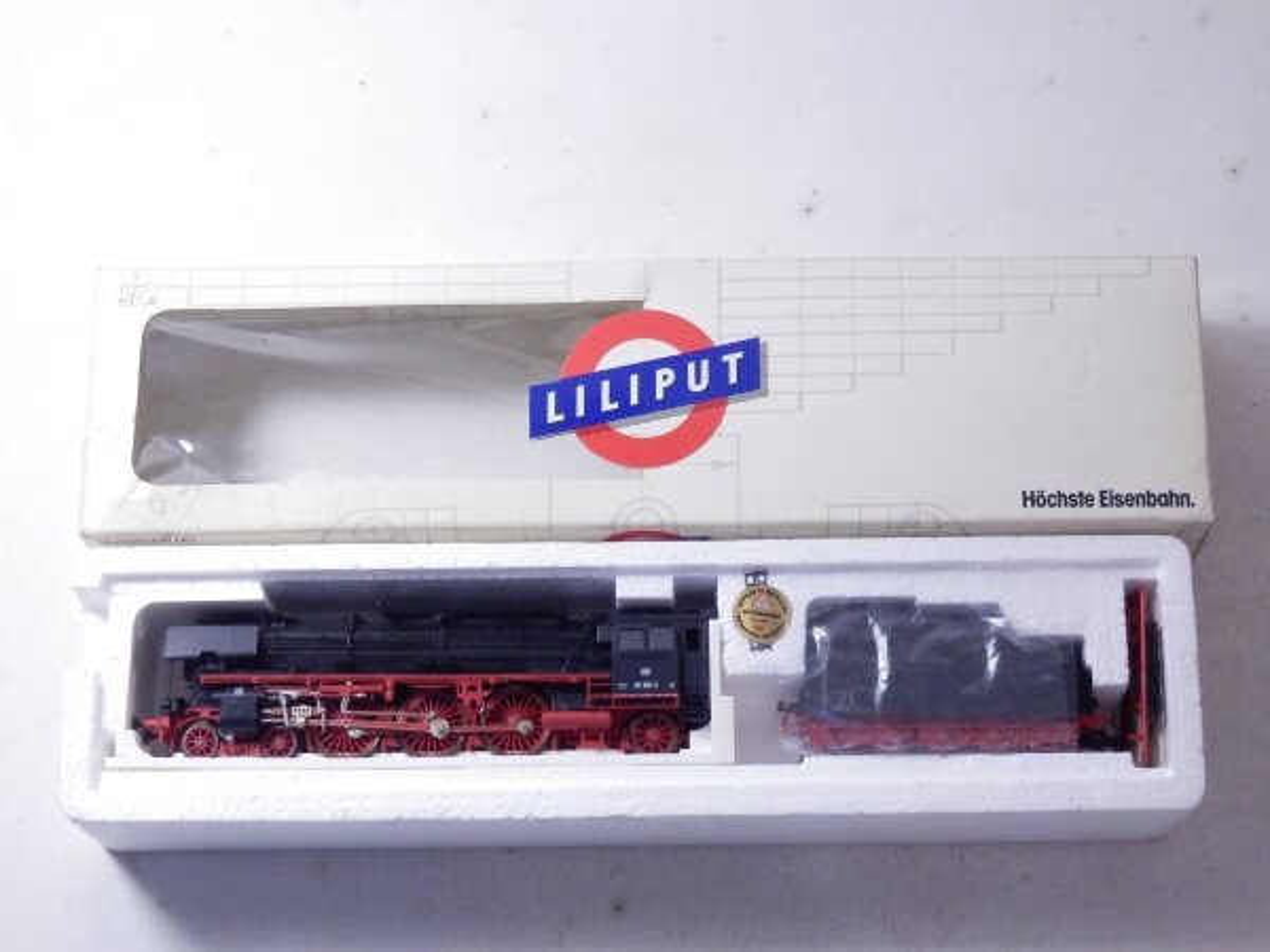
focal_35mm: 66
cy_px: 476
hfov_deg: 29.4
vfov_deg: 22.3
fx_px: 2421
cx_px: 635
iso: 640
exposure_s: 1/160
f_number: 4.4
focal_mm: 11.9
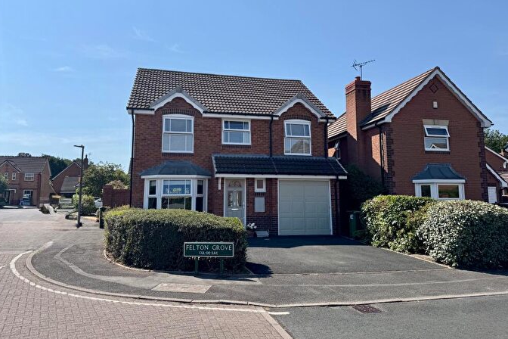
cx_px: 256
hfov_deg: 69.4
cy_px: 149
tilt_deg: +7.0
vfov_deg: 49.4
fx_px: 367
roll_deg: +0.3
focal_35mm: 26
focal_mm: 6.76
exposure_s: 1/6410
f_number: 1.78
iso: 80
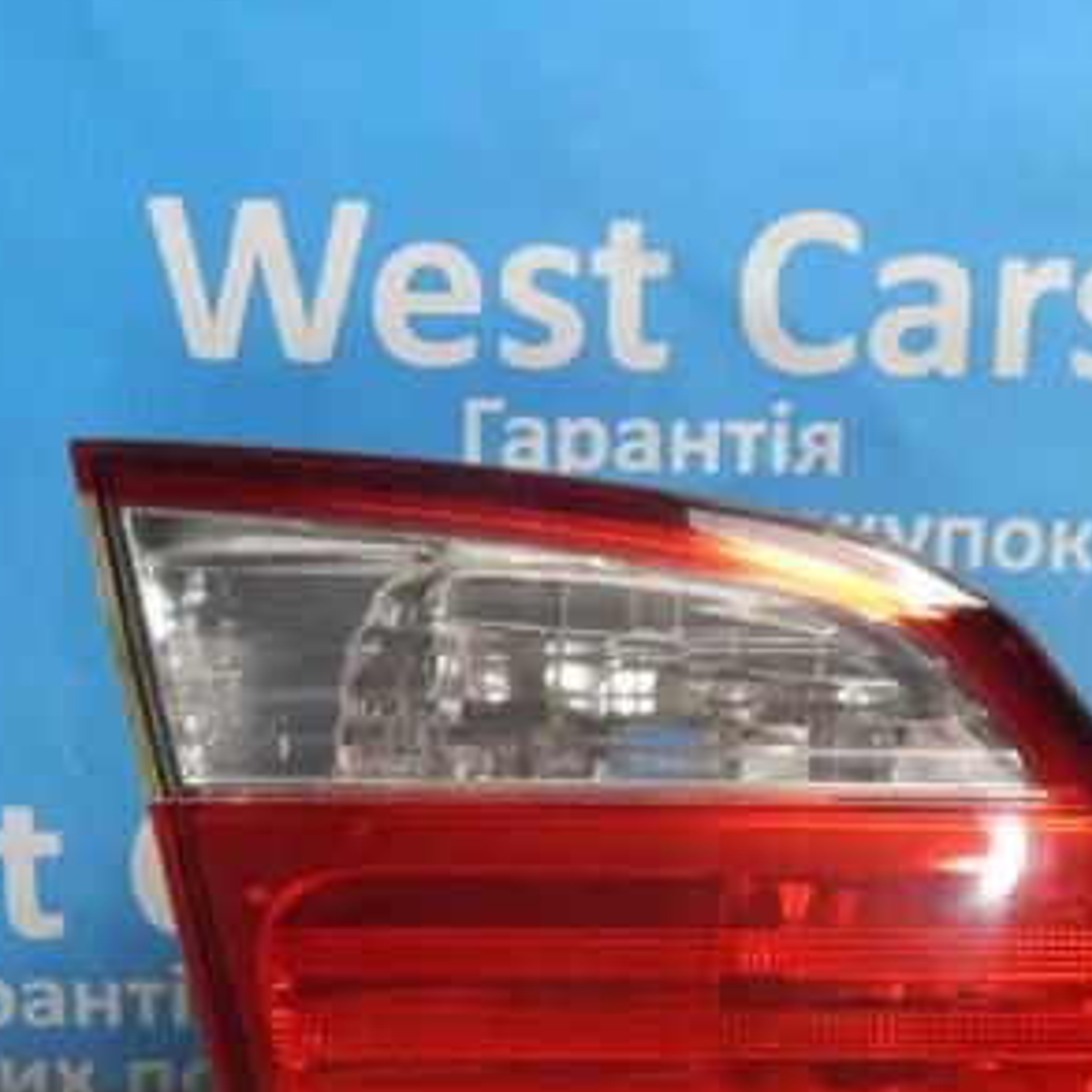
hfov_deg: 31.5
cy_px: 626
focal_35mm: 54
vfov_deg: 31.6
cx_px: 660
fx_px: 1927
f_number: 3.2
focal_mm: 5.1
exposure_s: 1/40
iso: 400
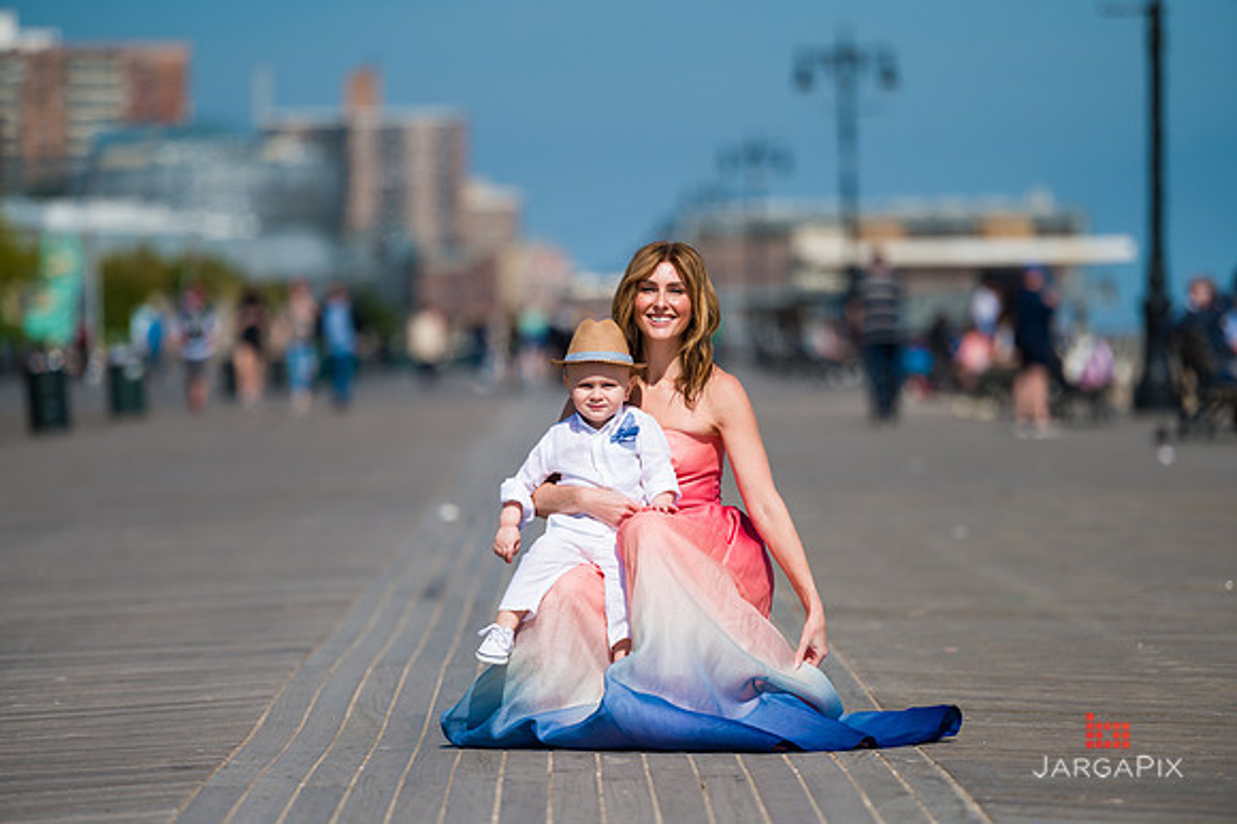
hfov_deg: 10.3
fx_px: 6868
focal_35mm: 200
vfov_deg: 6.9
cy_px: 412
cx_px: 618
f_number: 3.2
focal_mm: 200
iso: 200
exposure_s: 1/8000
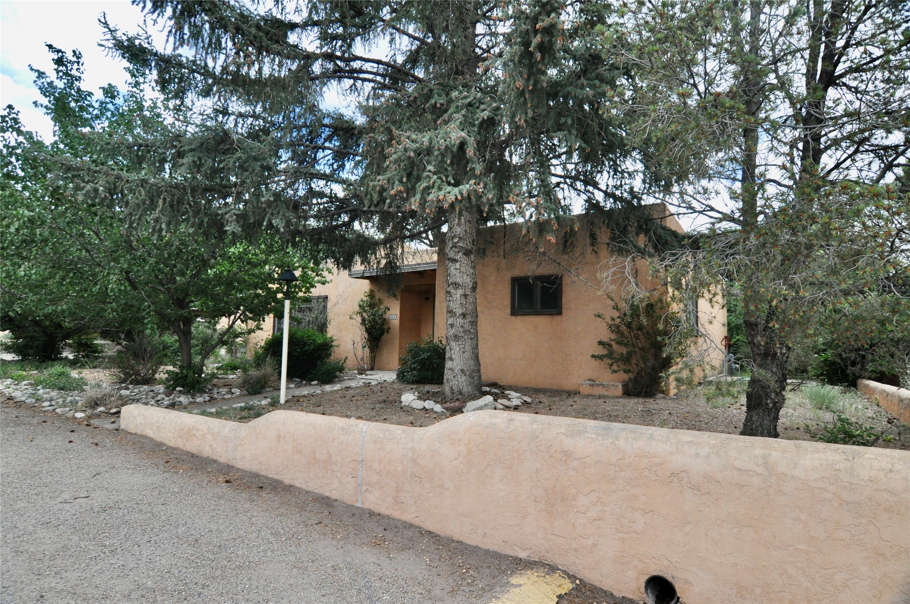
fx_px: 454
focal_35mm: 18
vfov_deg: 67.2
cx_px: 455
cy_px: 302
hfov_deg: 90.1
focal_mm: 12
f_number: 8
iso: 1600
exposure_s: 1/250
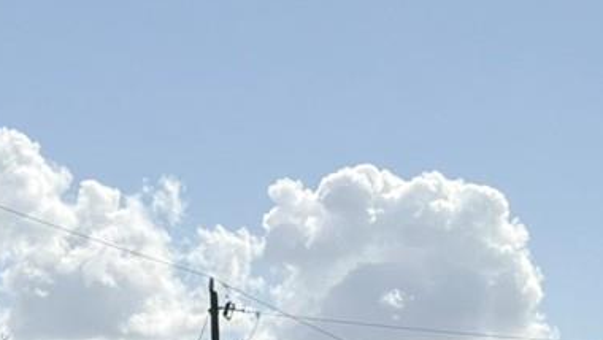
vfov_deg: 5.4
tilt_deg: -0.4
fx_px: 3519
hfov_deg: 9.8
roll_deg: +0.7
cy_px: 618
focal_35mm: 220
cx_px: 156
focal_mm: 6.76
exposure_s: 1/11364
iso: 64
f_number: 1.78
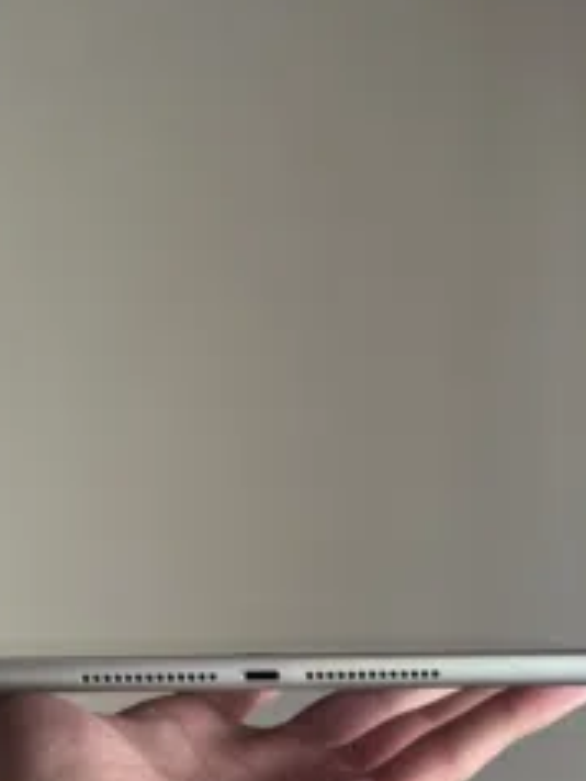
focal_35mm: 81
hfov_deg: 18.2
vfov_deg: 23.9
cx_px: 253
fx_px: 1827
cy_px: 567
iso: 200
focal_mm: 6.76
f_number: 1.78
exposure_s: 1/60
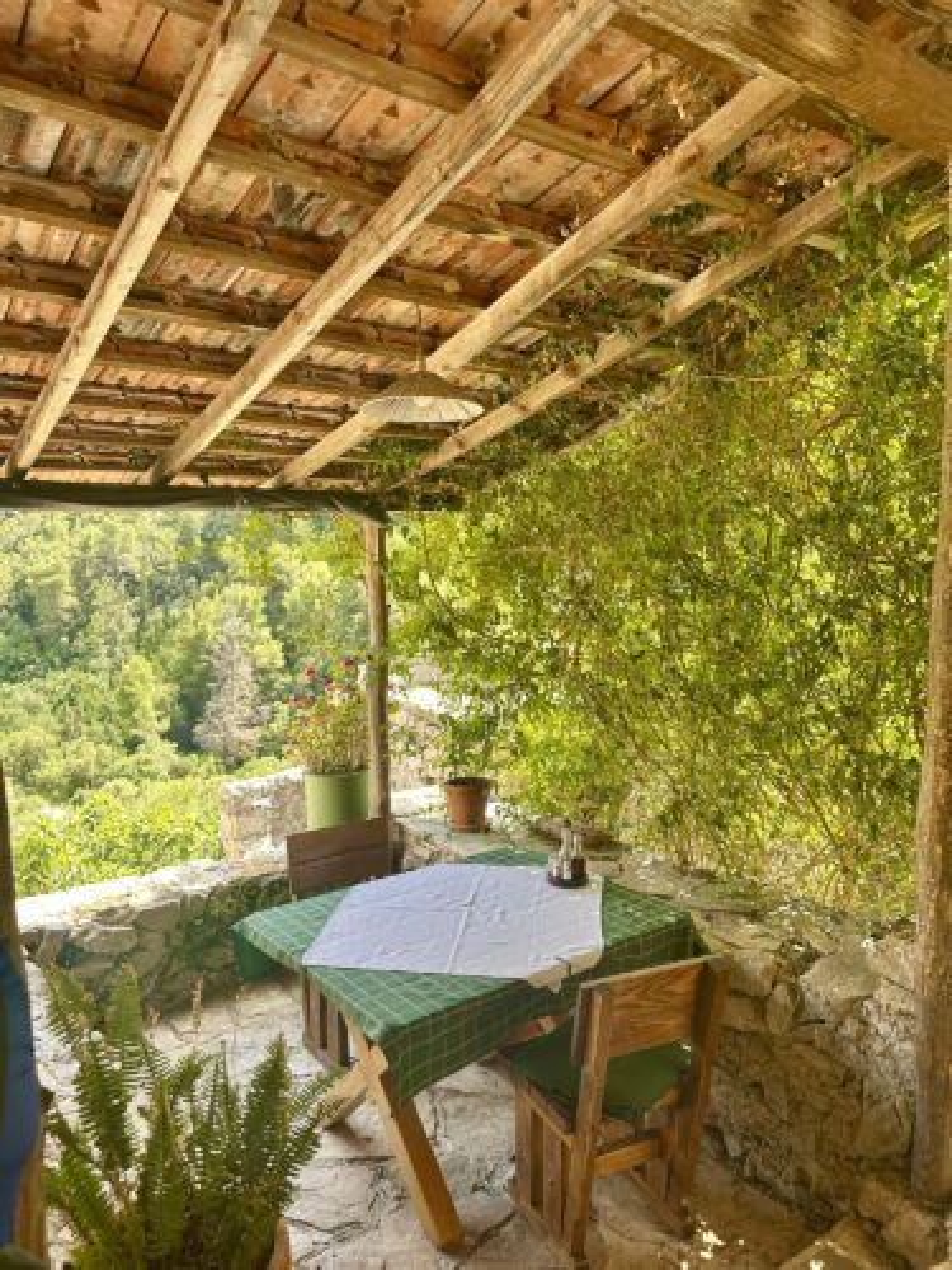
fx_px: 880
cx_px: 476
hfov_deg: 56.8
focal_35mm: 24
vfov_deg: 71.6
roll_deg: +0.9
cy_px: 635
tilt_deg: -5.6
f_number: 1.78
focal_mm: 6.86
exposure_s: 1/188
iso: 64
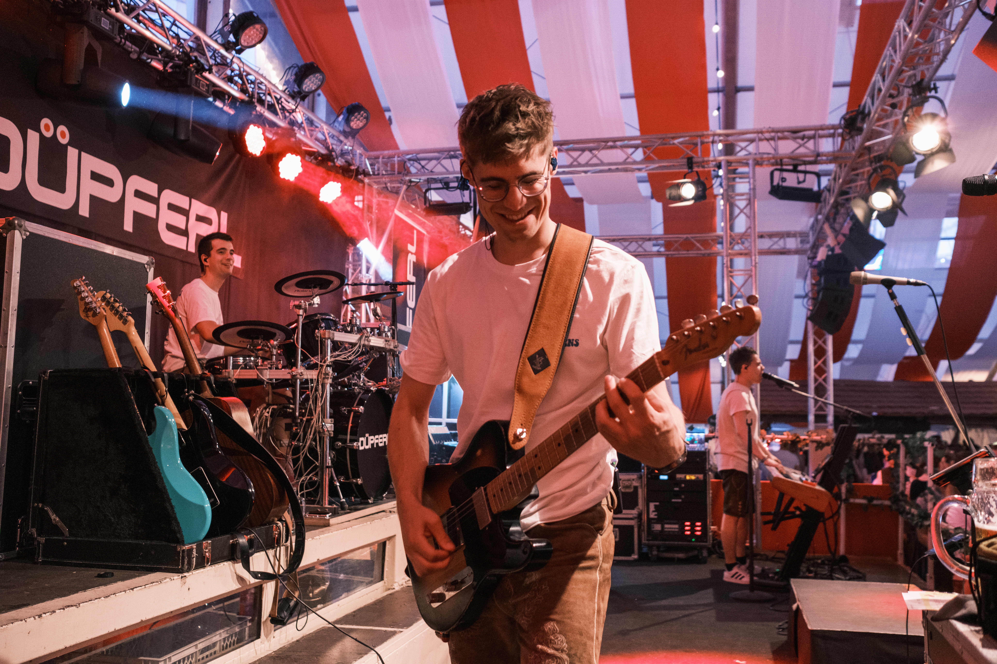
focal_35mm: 35
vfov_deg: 37.9
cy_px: 332
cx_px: 498
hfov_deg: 54.4
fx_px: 969
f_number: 3.2
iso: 3200
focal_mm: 23
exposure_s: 1/100
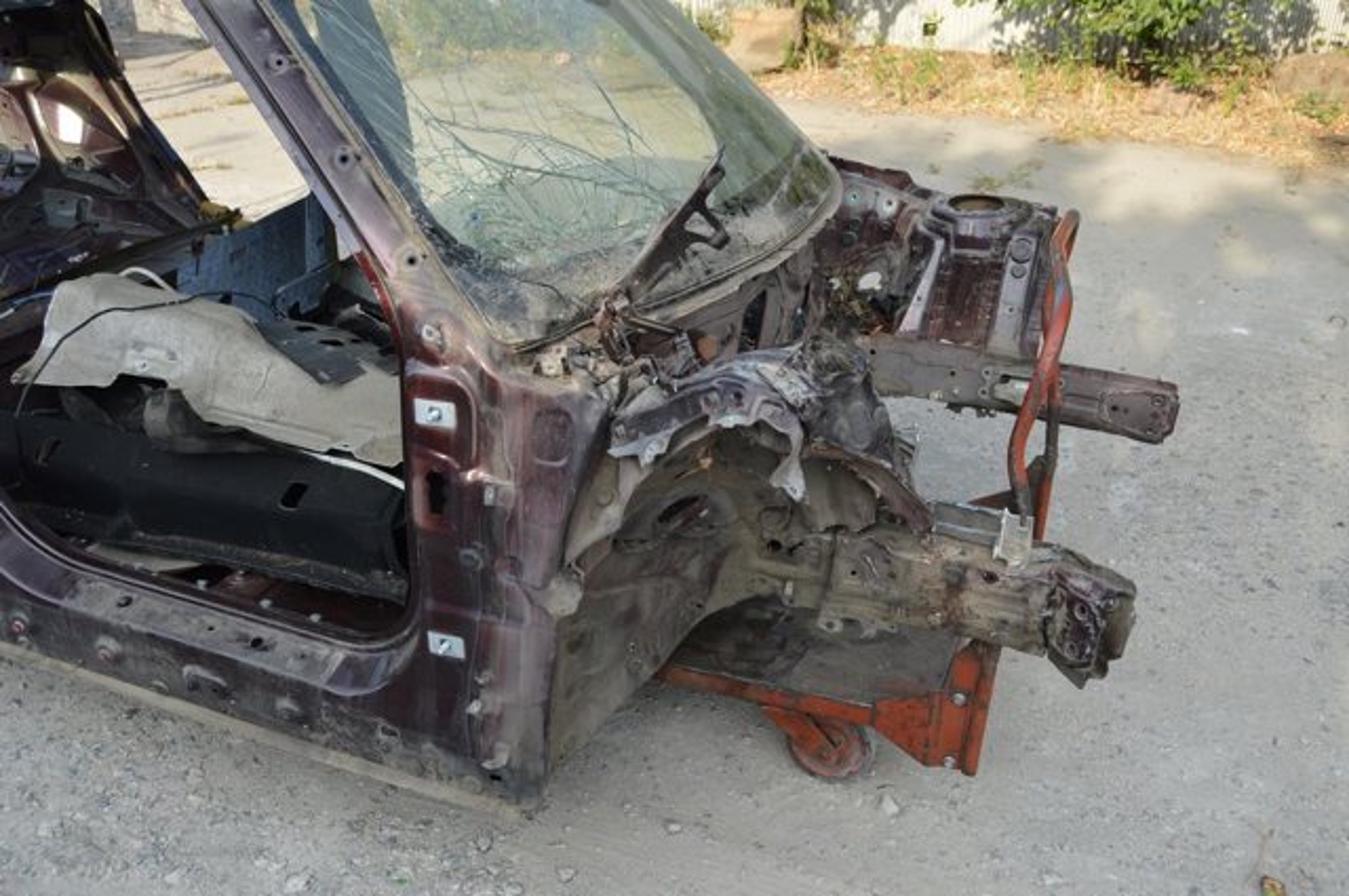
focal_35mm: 30
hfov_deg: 62.0
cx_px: 674
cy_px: 448
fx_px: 1123
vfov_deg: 43.5
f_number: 6.3
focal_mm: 20
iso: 100
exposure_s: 1/160
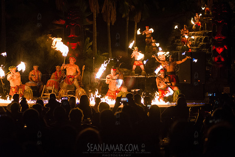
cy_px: 78
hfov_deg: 25.4
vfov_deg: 17.1
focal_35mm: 80
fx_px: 522
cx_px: 118
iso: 4000
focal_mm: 80
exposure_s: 1/400
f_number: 2.8
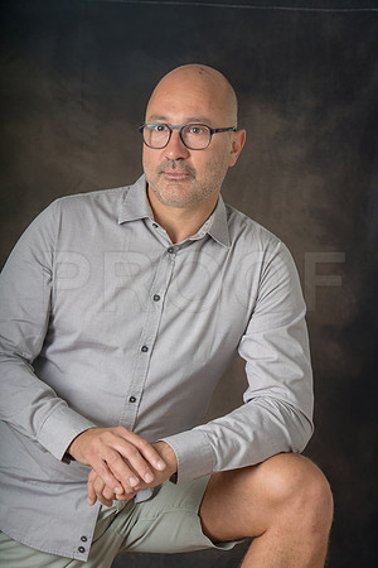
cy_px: 284
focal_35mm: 97
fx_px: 1528
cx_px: 189
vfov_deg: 21.0
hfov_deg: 14.1
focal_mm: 97
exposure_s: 1/200
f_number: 7.1
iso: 100
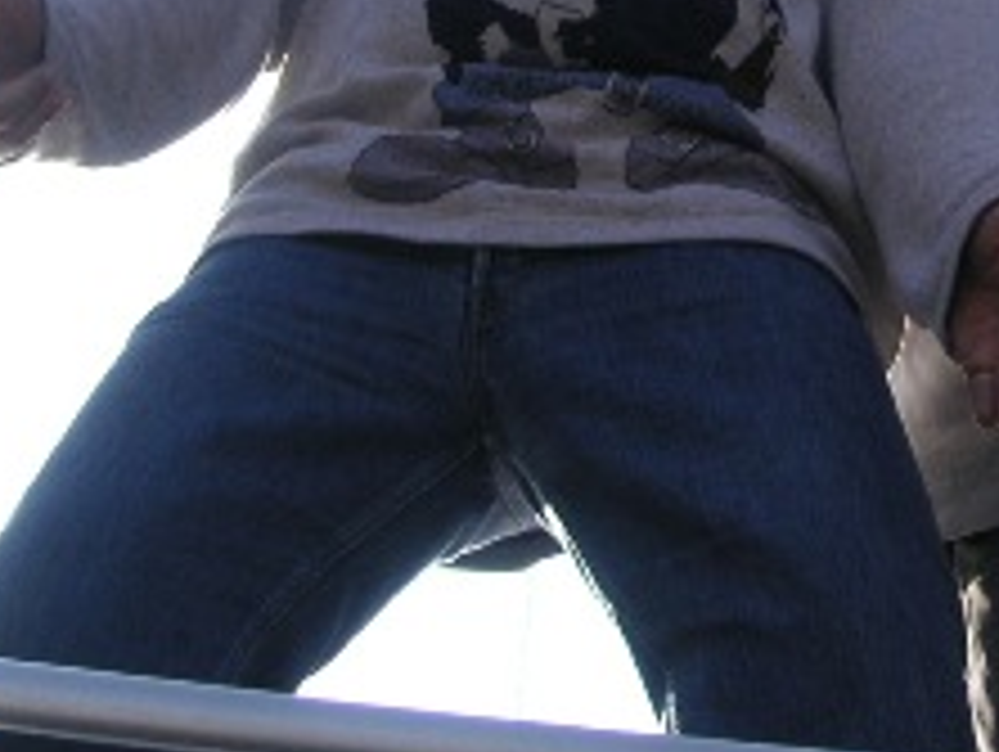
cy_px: -158
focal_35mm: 100
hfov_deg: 19.3
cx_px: 850
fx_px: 2889
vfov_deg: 14.3
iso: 50
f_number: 6.7
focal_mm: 6.1
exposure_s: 1/180
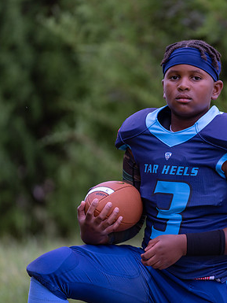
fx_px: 2394
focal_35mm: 274
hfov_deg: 5.4
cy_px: 152
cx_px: 170
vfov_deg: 7.2
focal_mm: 189
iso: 400
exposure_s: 1/320
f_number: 2.8
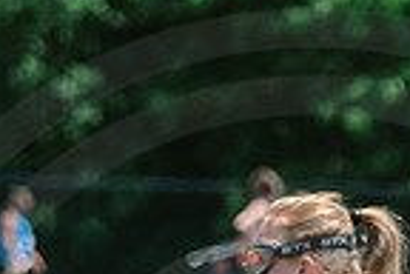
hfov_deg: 1.7
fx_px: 13631
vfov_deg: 1.1
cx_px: 537
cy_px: 549
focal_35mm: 1197
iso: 400
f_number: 5
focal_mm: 195
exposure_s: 1/1600
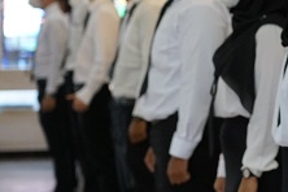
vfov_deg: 5.8
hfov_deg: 8.6
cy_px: 62
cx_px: 298
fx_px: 1896
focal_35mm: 237
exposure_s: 1/200
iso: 4000
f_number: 4
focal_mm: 75
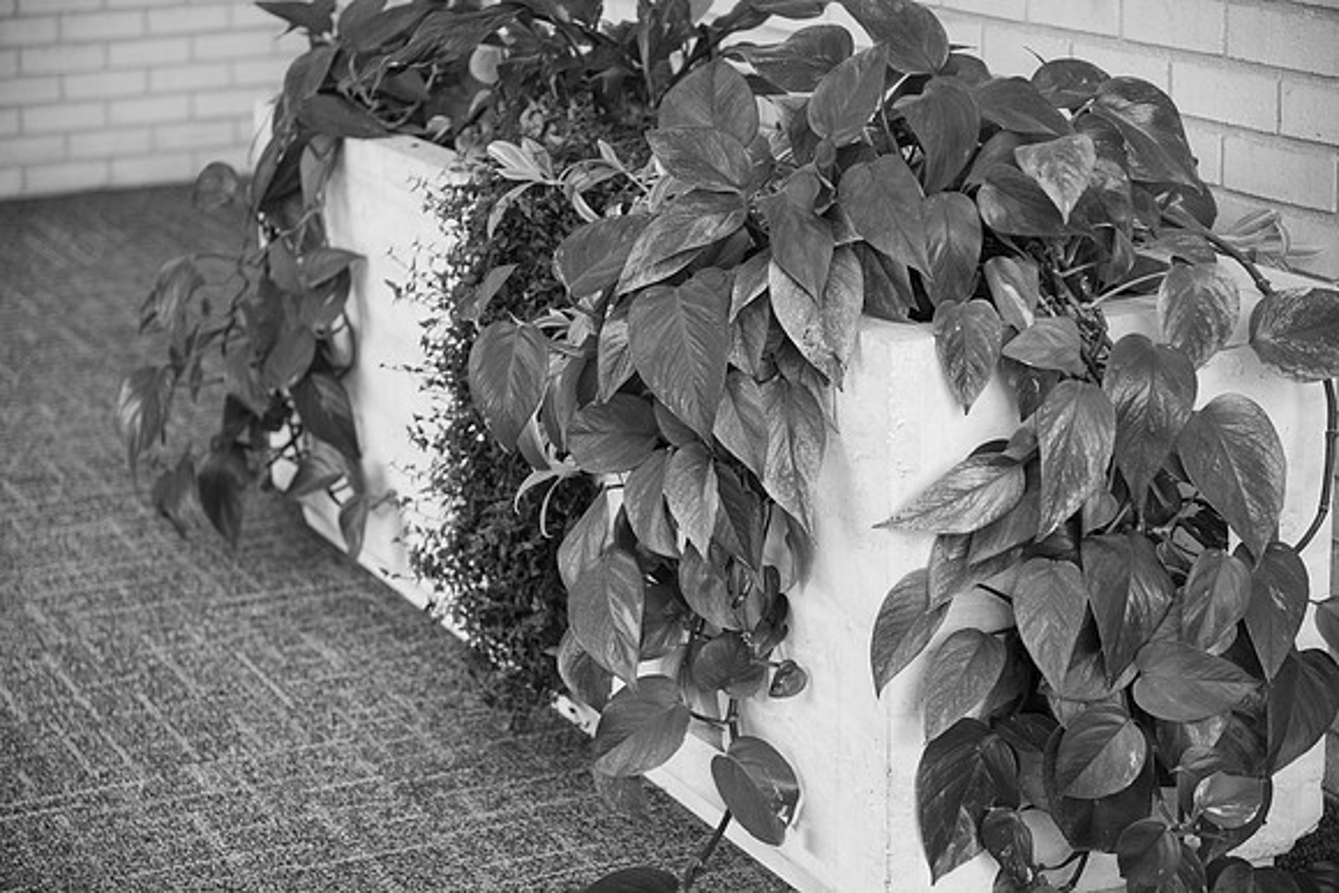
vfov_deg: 16.7
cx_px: 670
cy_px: 446
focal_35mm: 82
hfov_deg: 24.8
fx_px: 3051
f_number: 4
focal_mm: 82
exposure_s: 1/250
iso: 1250
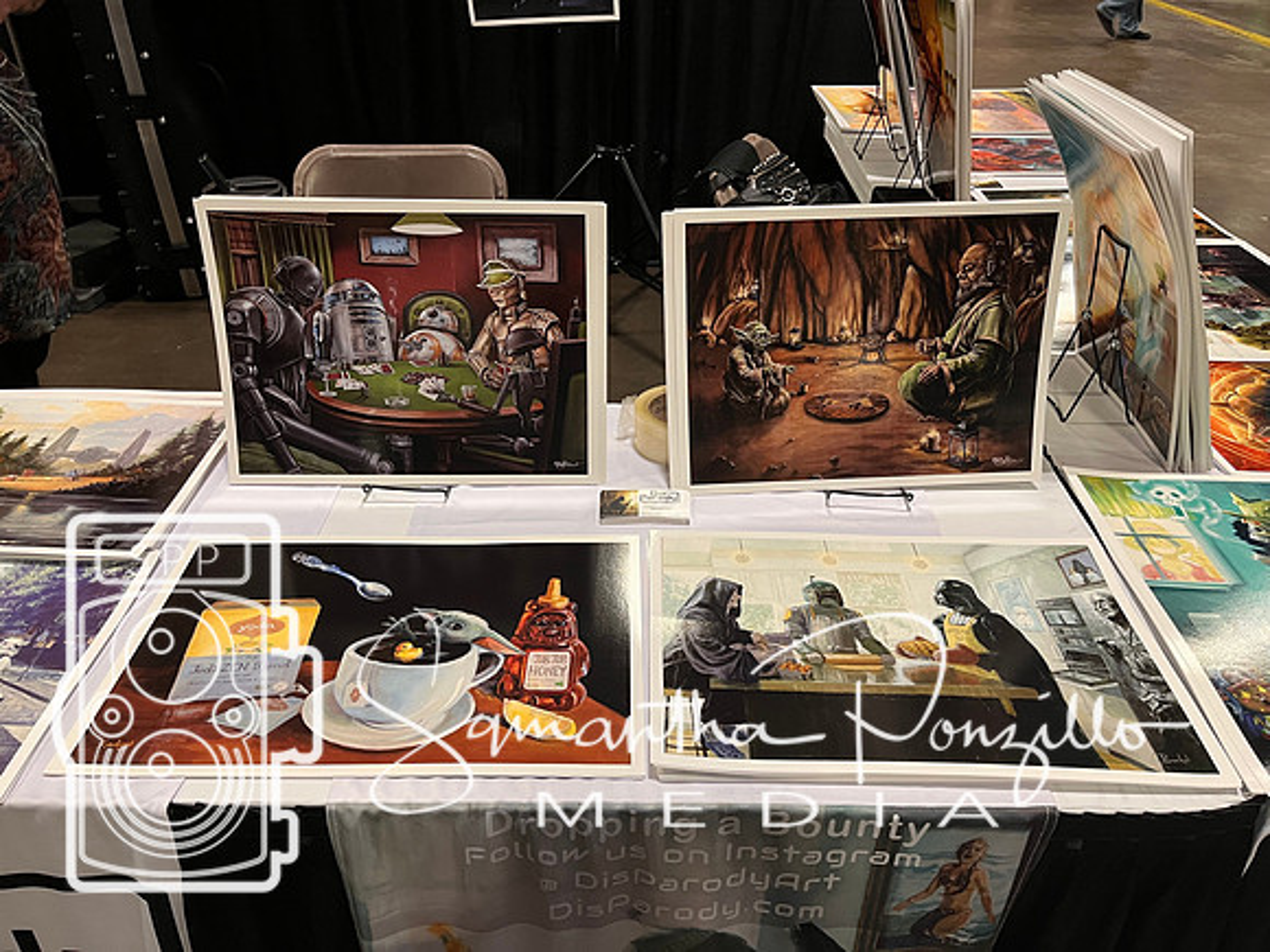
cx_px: 635
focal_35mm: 26
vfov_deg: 53.1
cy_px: 476
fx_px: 954
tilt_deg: -34.4
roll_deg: -1.9
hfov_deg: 67.3
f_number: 1.6
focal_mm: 5.1
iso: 125
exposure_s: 1/60
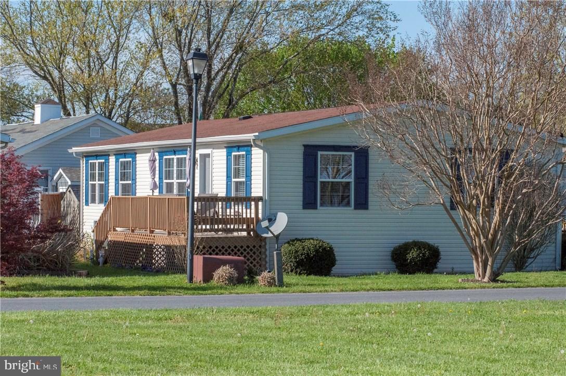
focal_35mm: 120
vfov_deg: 11.4
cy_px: 188
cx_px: 283
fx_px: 1884
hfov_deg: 17.1
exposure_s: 1/4000
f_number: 22
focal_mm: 80
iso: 1000
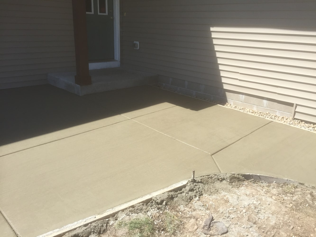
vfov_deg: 48.2
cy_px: 118
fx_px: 265
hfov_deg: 61.7
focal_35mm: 29
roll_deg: -3.2
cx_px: 158
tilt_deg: -19.1
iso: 32
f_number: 2.2
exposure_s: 1/1199
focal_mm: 4.15
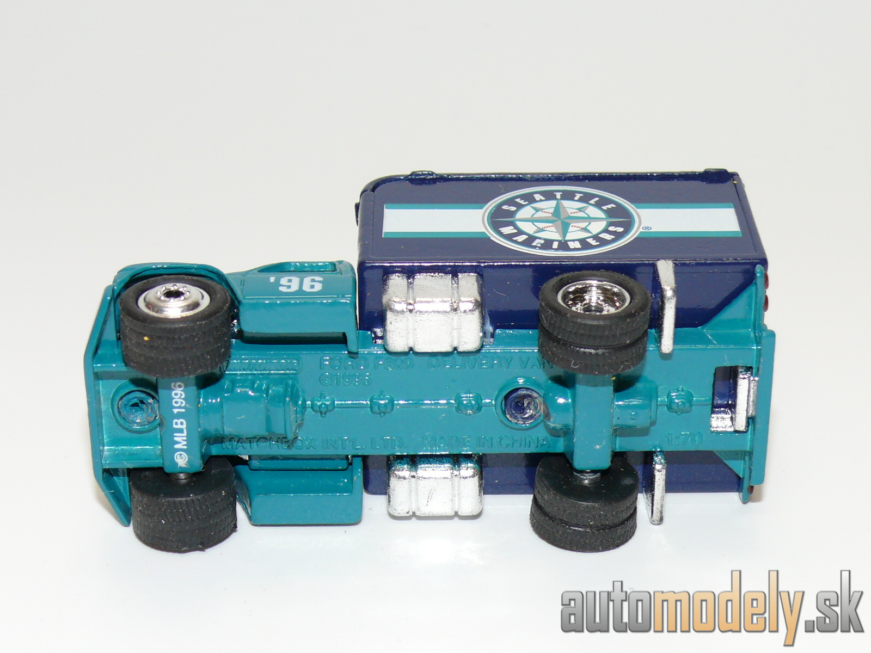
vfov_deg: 17.0
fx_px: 2189
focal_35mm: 87
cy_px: 326
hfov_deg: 22.5
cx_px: 436
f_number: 4
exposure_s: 1/30
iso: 100
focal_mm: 12.3
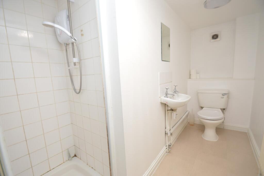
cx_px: 132
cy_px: 88
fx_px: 110
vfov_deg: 77.2
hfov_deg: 100.4
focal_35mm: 15
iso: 400
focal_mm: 10
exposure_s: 1/60
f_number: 3.5
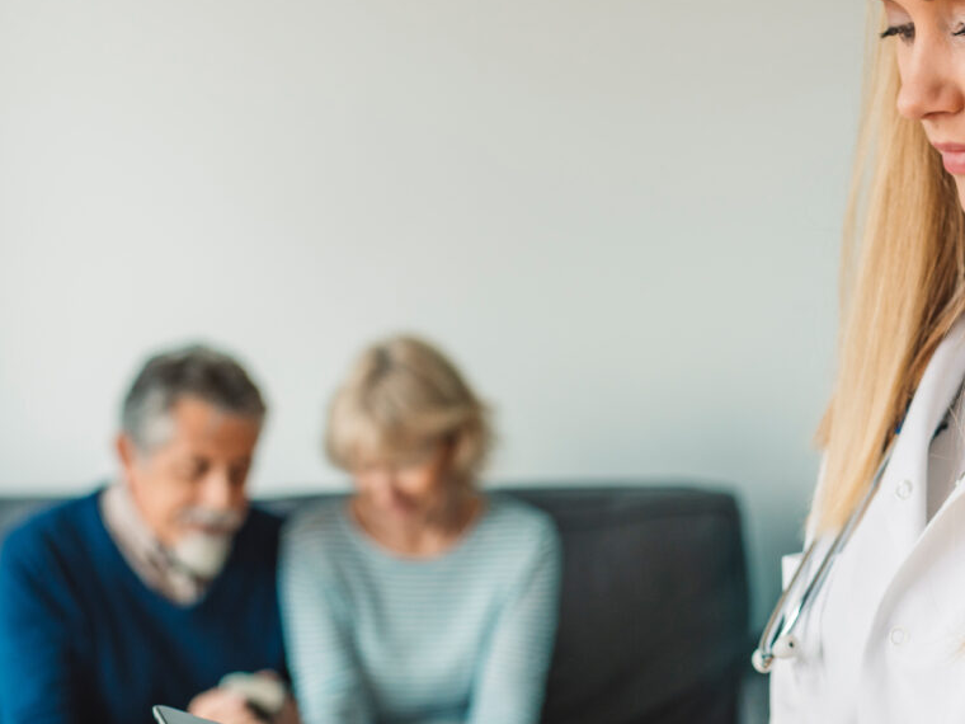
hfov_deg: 28.3
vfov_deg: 21.6
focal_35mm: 68
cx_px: 681
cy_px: 450
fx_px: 1896
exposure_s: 1/250
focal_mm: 35
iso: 400
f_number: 2.8
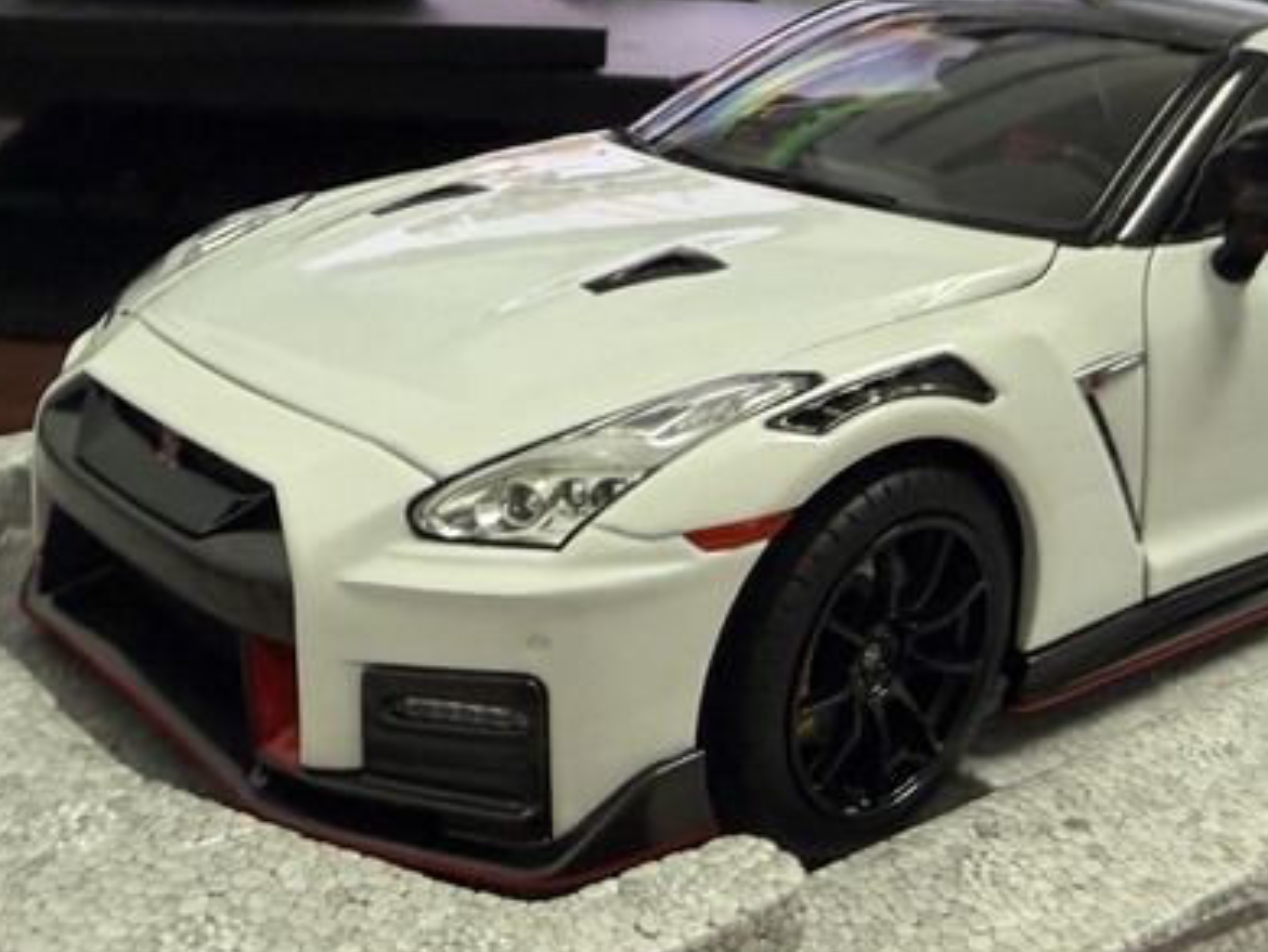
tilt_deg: -16.4
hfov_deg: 39.0
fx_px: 1759
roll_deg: -3.5
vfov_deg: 30.1
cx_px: 884
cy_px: 336
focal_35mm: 48
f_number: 2.2
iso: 200
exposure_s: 1/60
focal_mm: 2.22
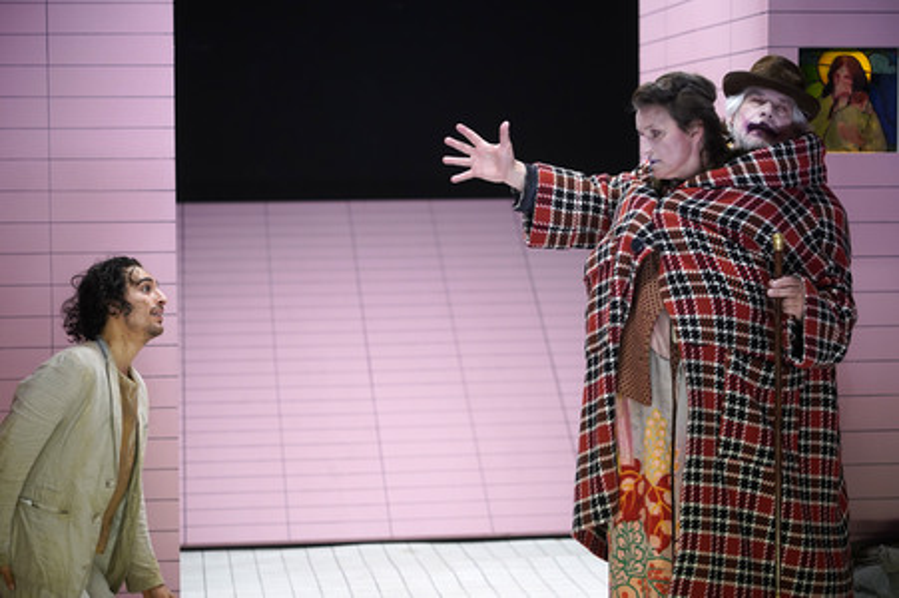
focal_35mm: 85
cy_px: 299
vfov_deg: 16.0
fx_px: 2121
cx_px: 450
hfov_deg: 23.9
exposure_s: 1/200
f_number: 2.2
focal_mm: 85
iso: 1600
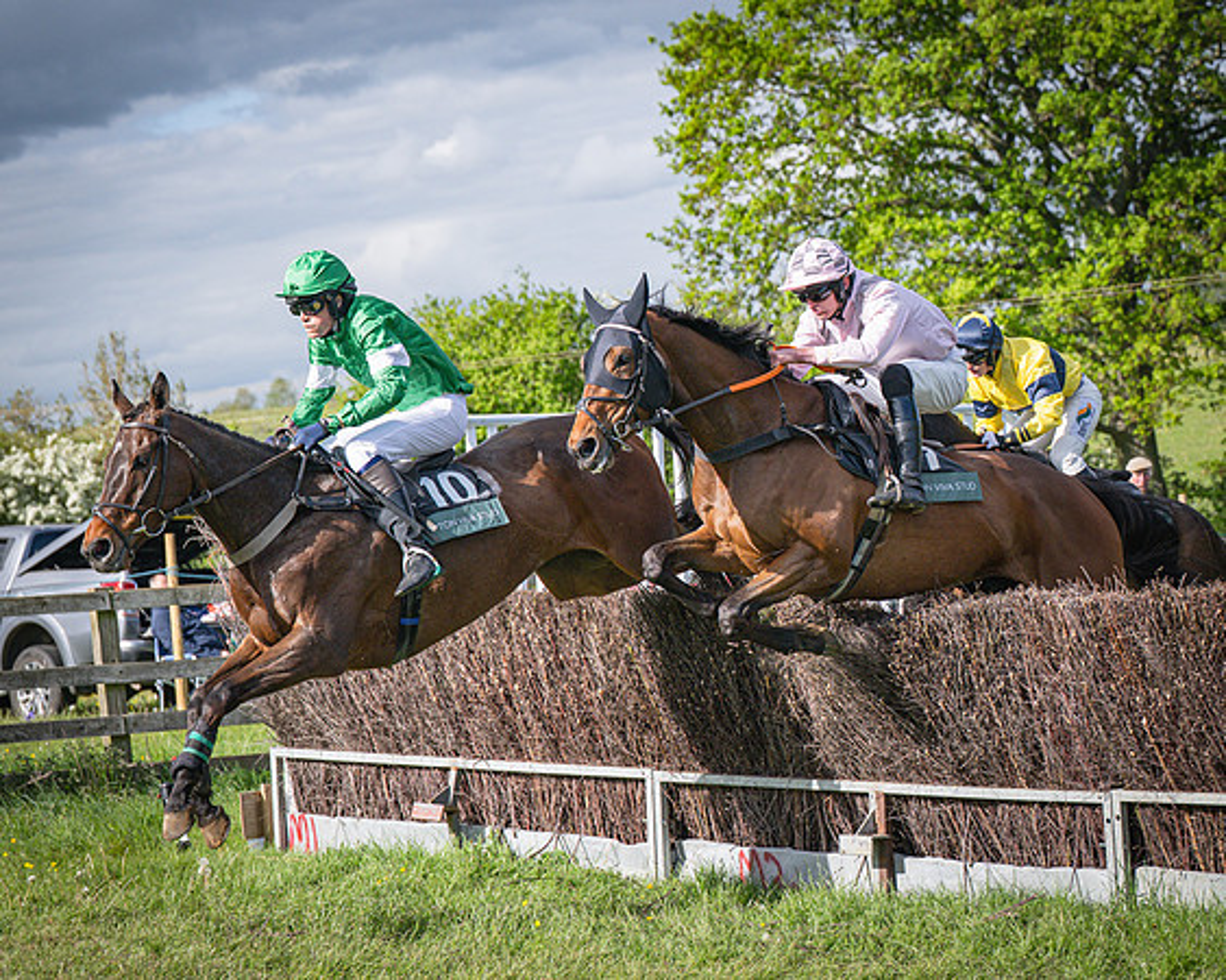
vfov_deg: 13.0
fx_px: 4291
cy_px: 490
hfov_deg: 16.3
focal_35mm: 118
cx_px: 613
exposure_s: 1/3200
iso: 400
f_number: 4
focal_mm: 70
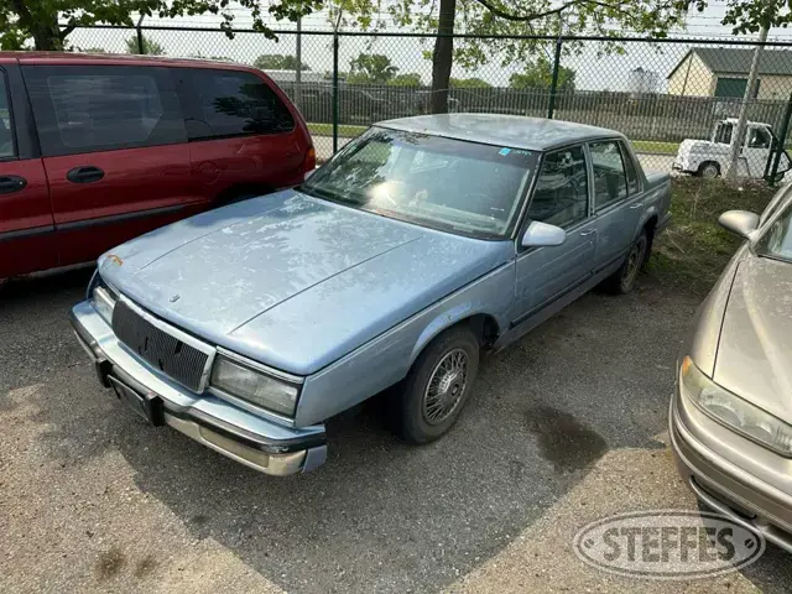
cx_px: 396
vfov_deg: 56.8
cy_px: 297
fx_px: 549
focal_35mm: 24
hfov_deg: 71.6
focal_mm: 6.86
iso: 80
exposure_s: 1/5000
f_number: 1.78
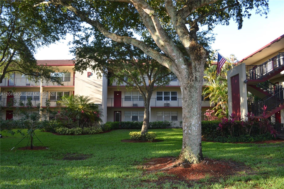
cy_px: 94
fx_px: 213
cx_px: 142
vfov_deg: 47.9
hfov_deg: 67.4
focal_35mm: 27
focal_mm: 18
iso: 100
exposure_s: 1/125
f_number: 4
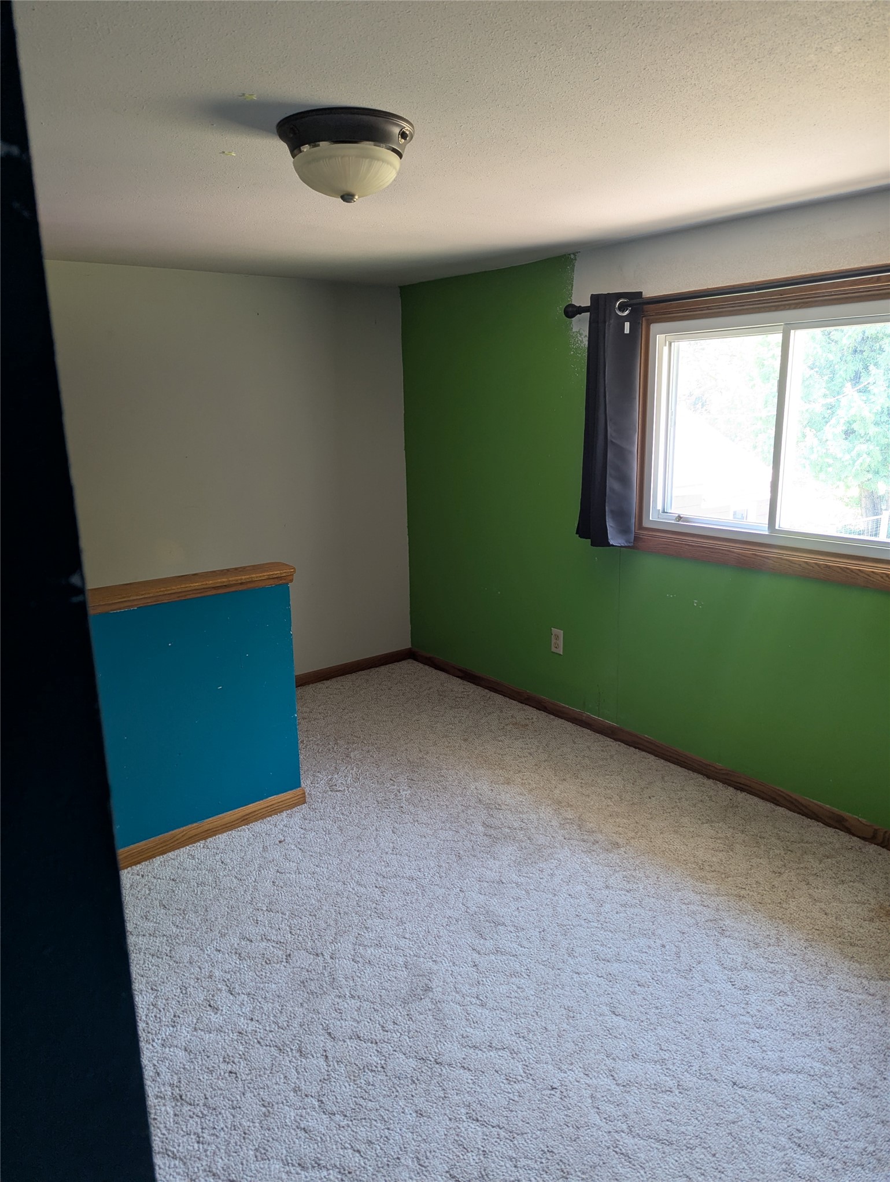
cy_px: 591
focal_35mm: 24
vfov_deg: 71.5
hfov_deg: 57.0
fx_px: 820
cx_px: 445
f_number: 1.85
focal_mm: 6.81
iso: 96
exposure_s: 1/23.8
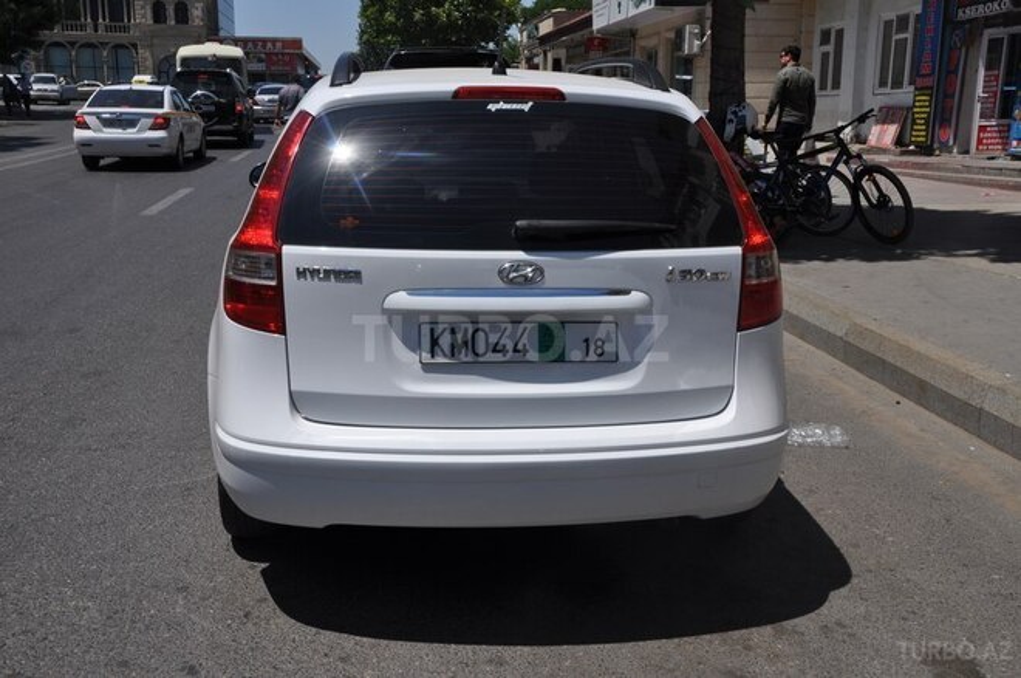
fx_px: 1062
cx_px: 510
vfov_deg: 35.4
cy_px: 339
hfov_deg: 51.3
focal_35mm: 38
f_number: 16
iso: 200
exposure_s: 1/250
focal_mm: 25
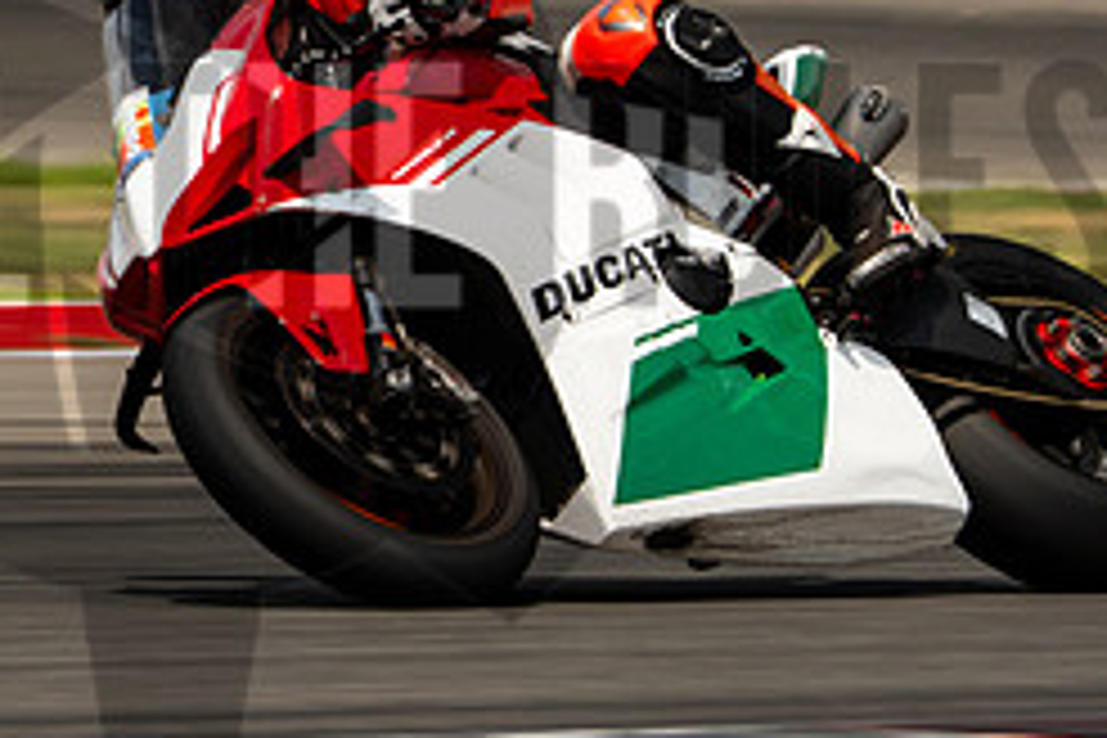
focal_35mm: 991
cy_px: 191
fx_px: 30471
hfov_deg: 2.1
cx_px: 171
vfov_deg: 1.4
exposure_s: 1/250
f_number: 7.1
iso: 160
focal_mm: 280
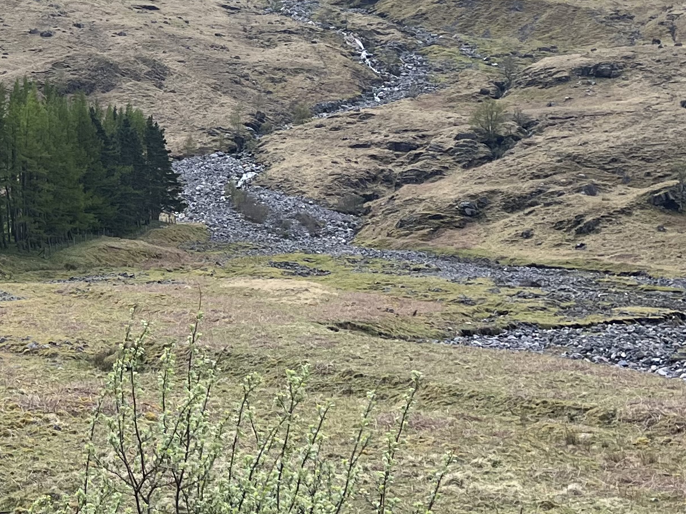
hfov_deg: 20.9
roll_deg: -2.8
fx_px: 1724
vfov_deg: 16.5
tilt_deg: +9.2
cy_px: -26
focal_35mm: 87
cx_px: -142
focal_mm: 5.1
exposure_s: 1/1404
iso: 50
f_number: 1.6
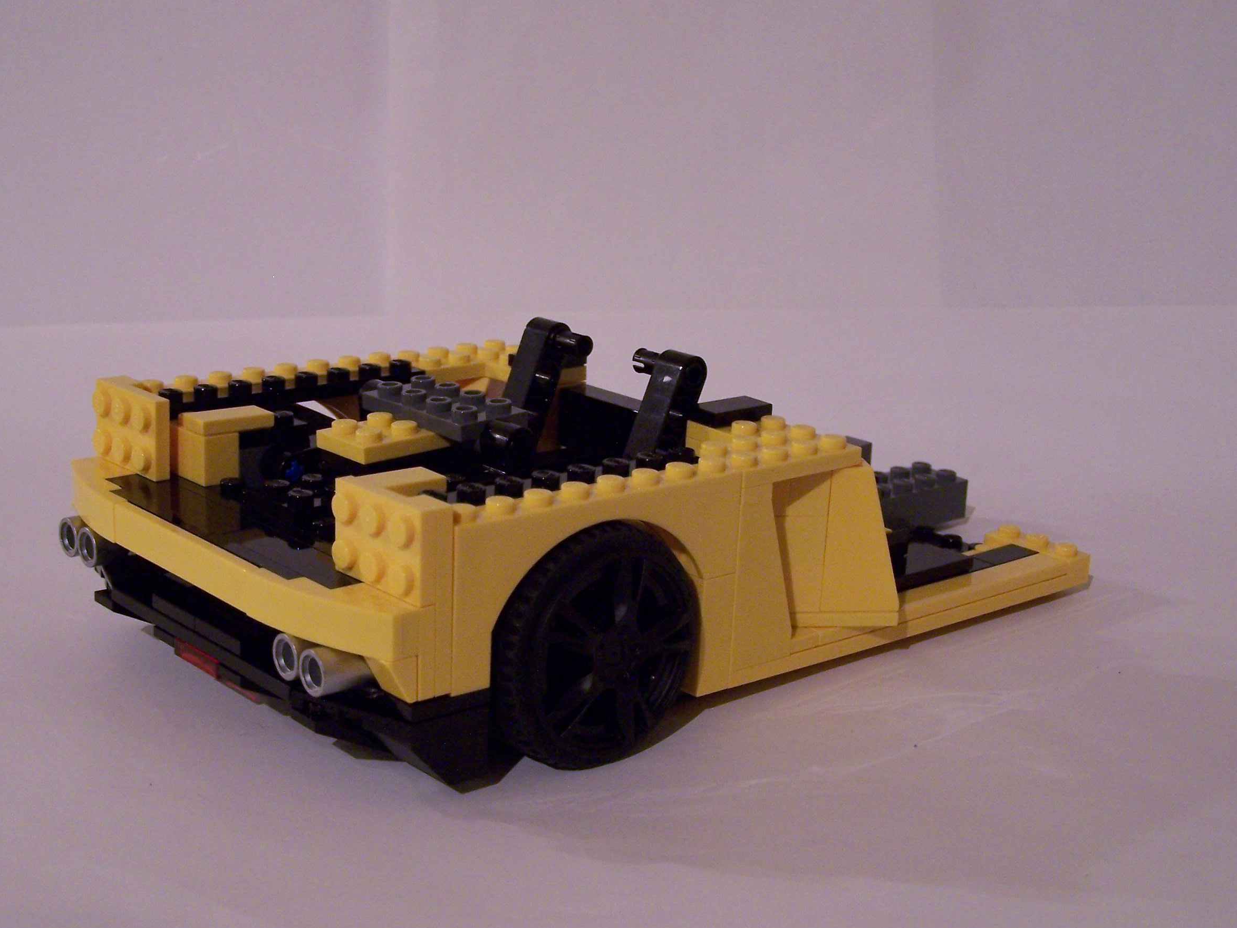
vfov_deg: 26.1
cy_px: 458
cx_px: 585
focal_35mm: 56
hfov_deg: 34.3
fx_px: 2001
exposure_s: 1/8
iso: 200
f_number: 3
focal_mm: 8.5
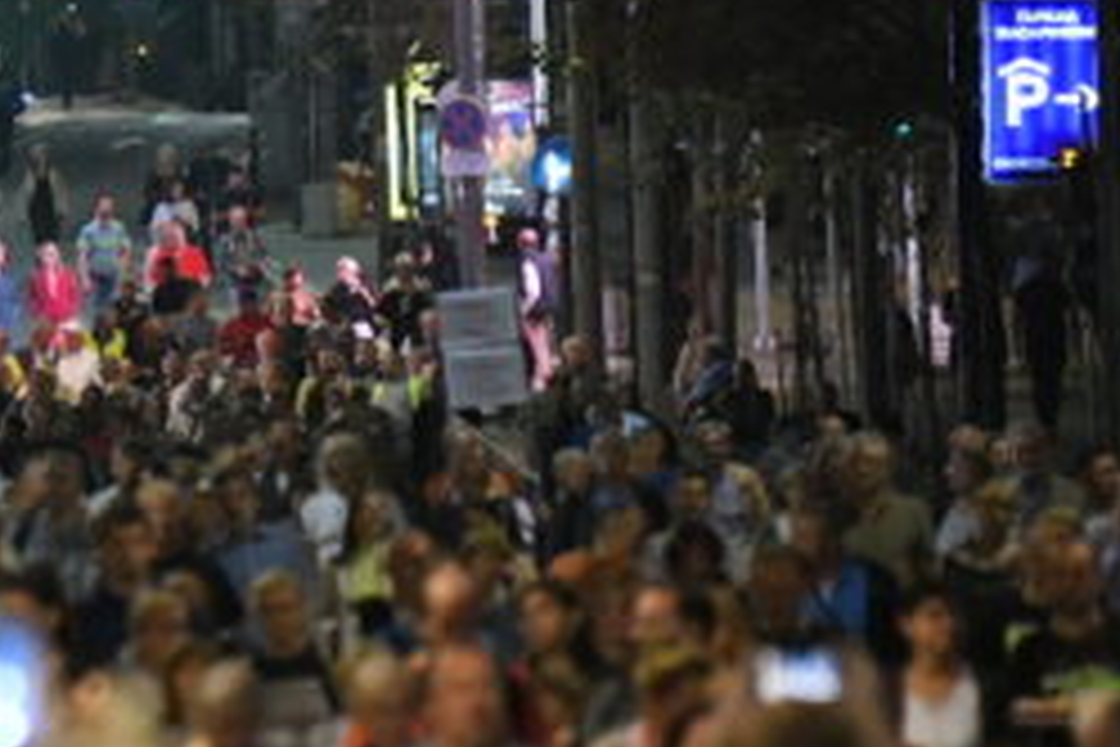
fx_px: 25634
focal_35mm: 824
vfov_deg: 1.7
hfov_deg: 2.5
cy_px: 137
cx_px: -238
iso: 6400
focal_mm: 200
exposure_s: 1/125
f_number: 2.8
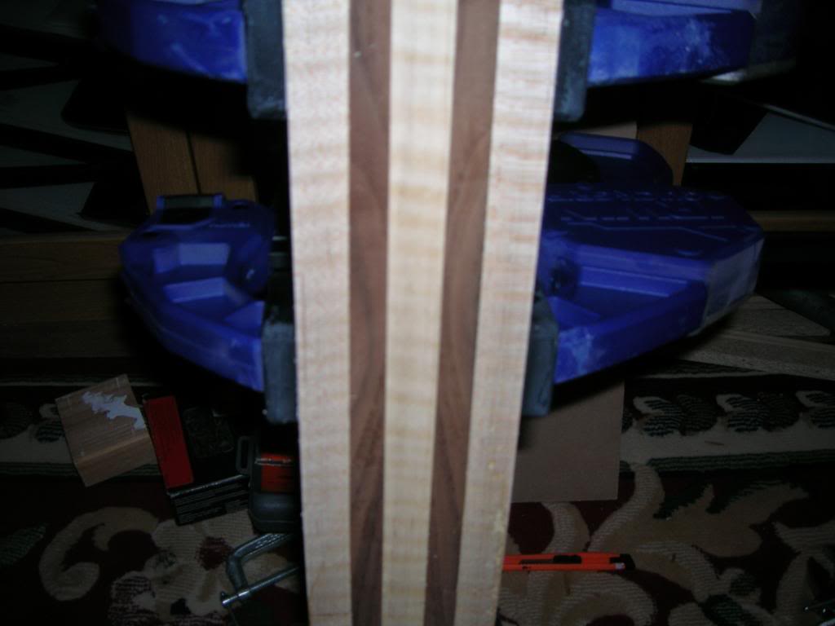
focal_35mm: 34
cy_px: 313
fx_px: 820
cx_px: 418
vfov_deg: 41.8
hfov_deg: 54.0
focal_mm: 5.7
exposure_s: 1/60.1
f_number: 2.9
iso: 50
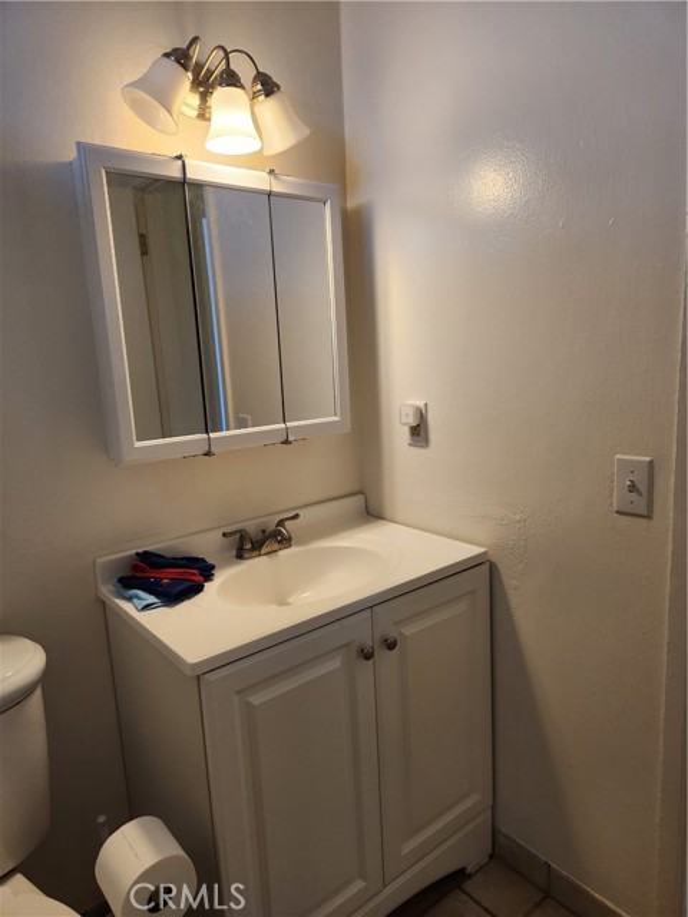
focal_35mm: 23
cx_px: 344
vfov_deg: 73.9
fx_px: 610
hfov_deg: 58.9
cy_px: 458
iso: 200
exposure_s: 1/180
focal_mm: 5.4
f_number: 1.8
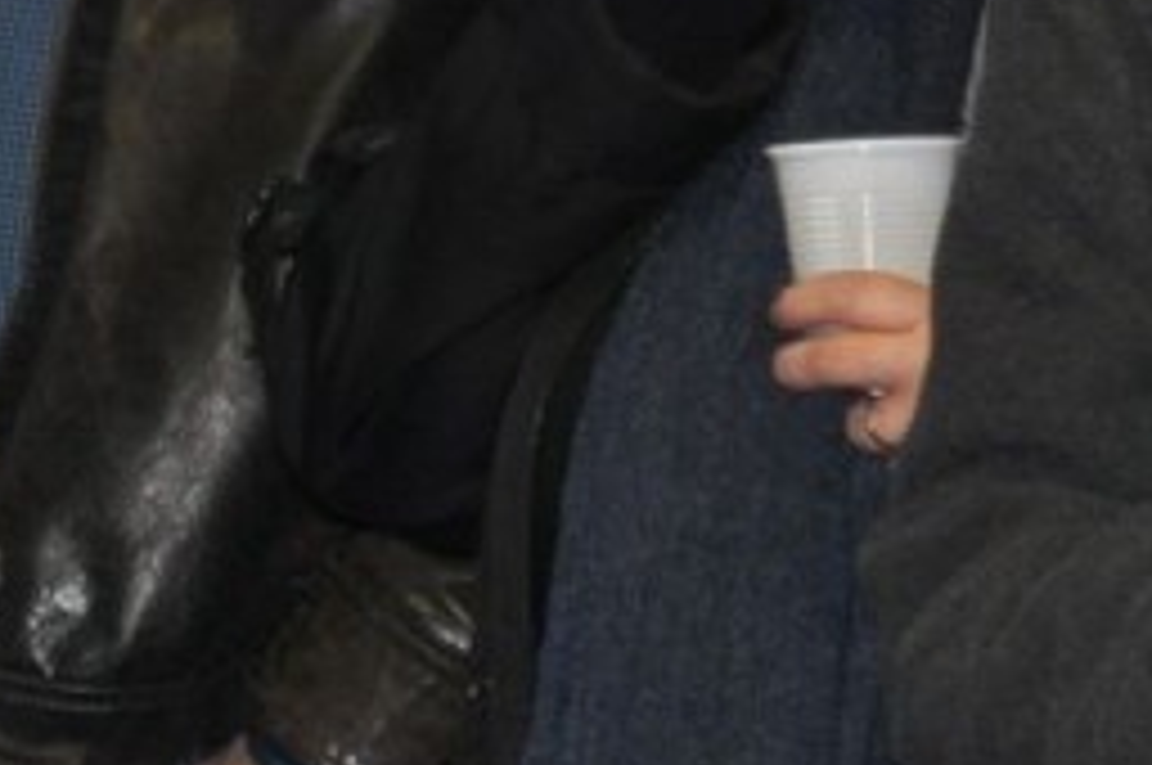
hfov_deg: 2.3
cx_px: 230
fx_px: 28795
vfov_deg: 1.5
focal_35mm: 901
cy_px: -198
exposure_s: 1/60
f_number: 4.5
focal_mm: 150
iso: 800
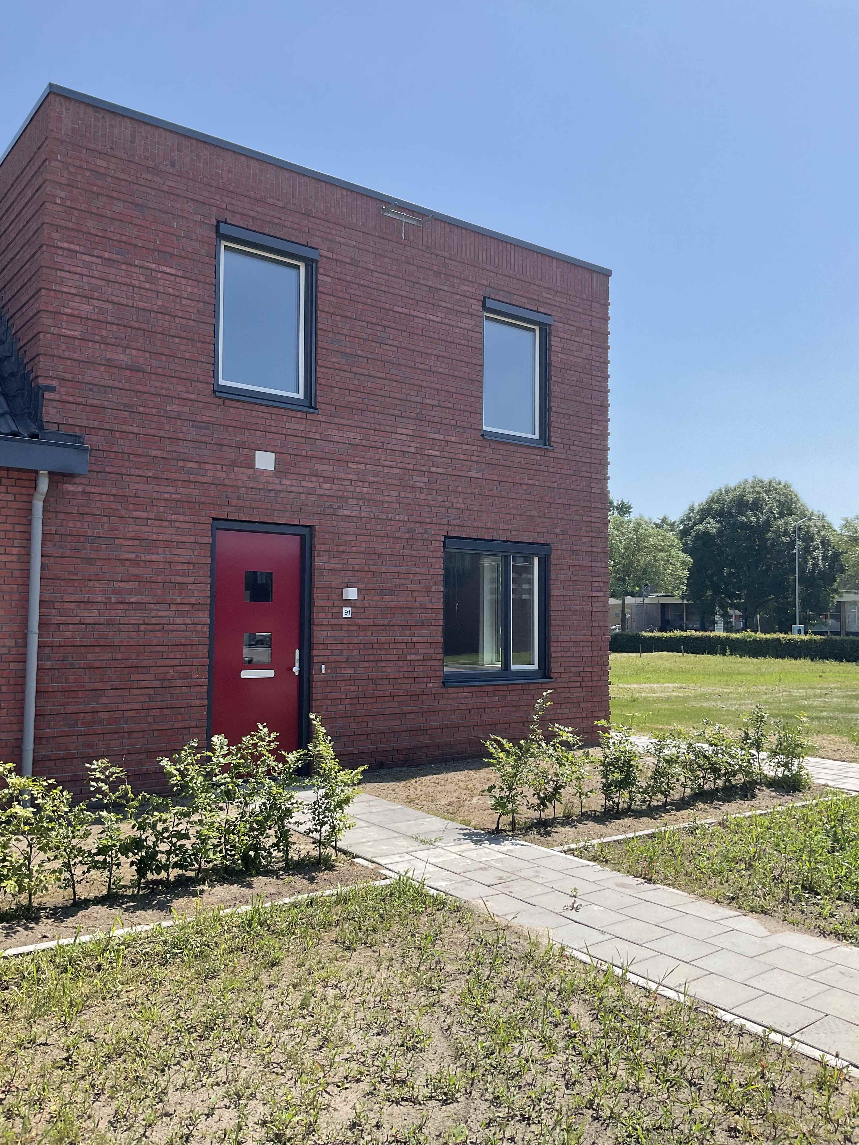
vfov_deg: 61.7
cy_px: 572
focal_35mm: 29
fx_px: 960
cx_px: 430
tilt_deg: +3.8
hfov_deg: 48.2
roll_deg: -0.3
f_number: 1.8
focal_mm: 3
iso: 16
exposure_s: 1/1675
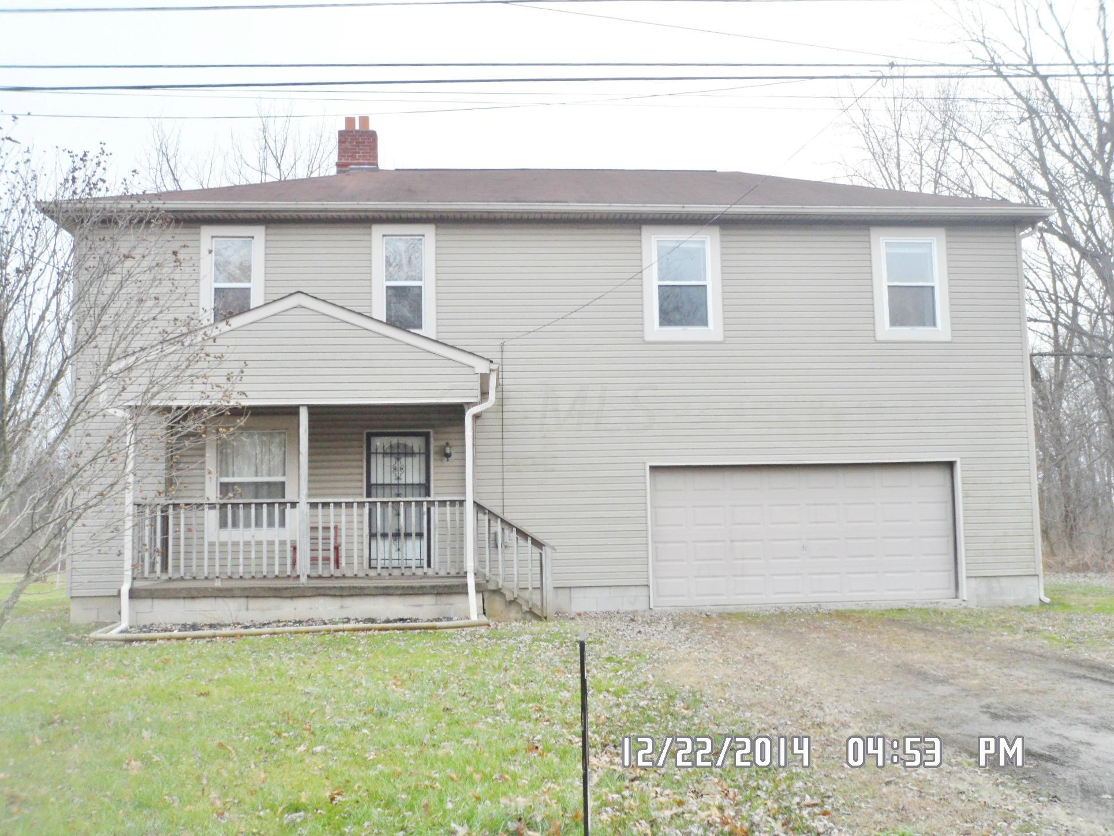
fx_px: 1191
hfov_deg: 50.1
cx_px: 543
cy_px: 408
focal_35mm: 37
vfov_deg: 38.7
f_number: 3.8
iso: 100
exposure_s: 1/45
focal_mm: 6.6
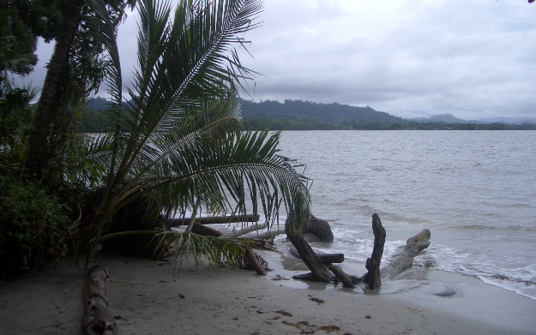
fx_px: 555
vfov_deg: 33.6
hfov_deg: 51.5
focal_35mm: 38
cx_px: 274
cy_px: 170
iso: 50
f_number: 2.6
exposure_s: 1/1000
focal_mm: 5.8
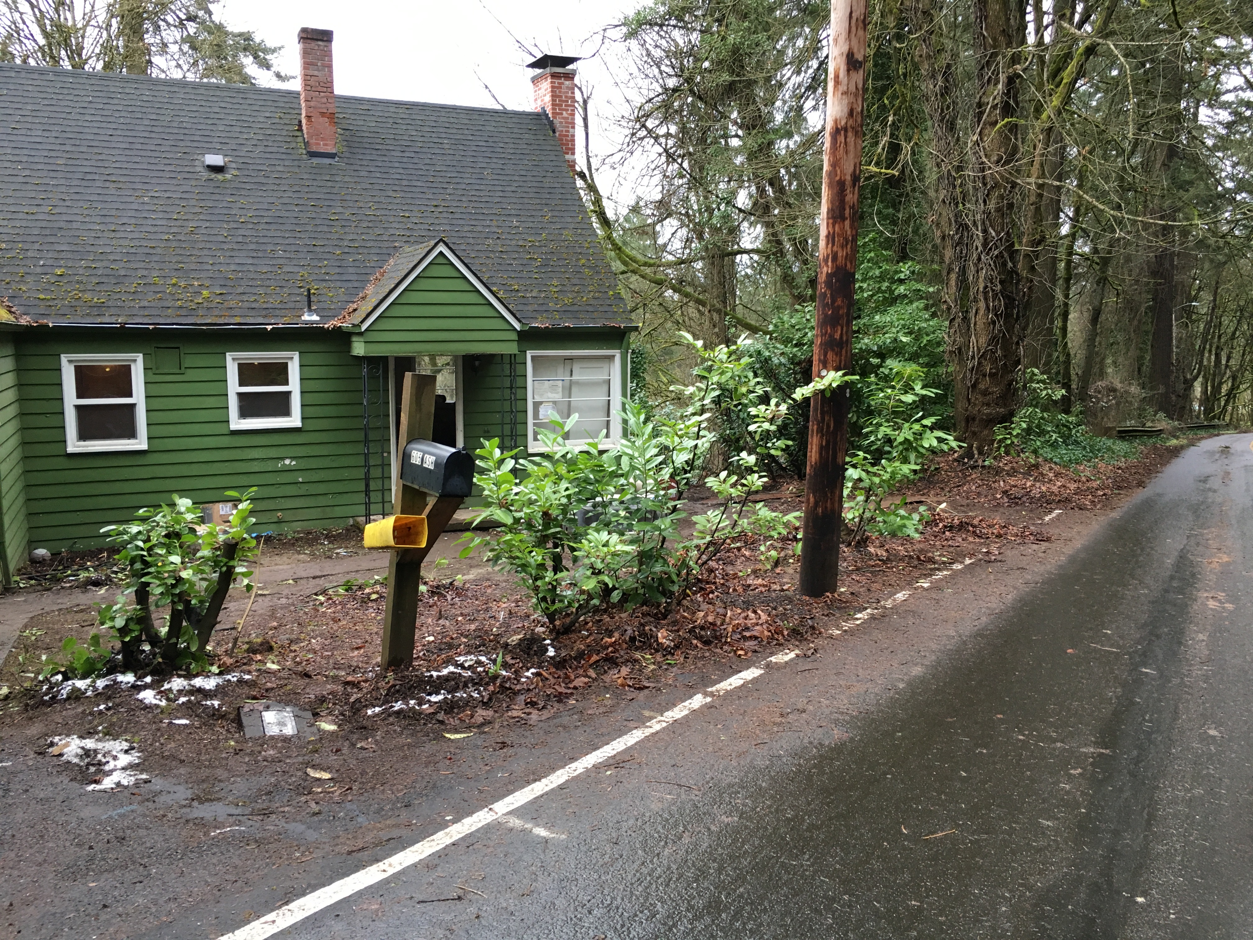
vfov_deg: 48.2
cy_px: 470
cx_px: 626
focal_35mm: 29
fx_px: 1050
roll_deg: +1.1
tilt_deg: -5.2
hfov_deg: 61.7
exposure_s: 1/30
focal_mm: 4.15
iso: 40
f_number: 2.2
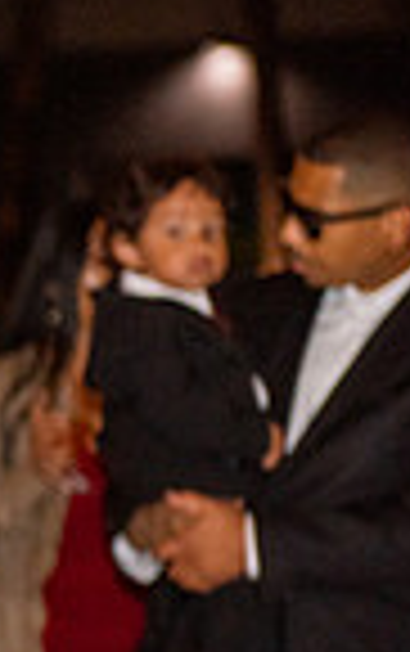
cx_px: -852
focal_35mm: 285
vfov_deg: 7.3
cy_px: 609
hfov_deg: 4.4
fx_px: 5080
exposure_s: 1/125
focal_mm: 70
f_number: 2.8
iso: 1250
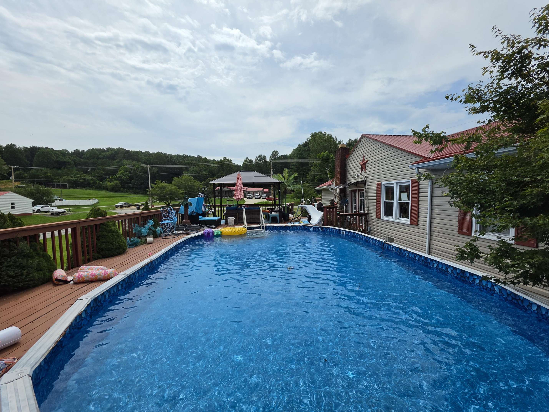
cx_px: 280
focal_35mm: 14
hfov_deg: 102.1
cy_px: 207
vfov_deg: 85.7
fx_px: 222
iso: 32
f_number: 1.9
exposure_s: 1/3264
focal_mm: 2.2
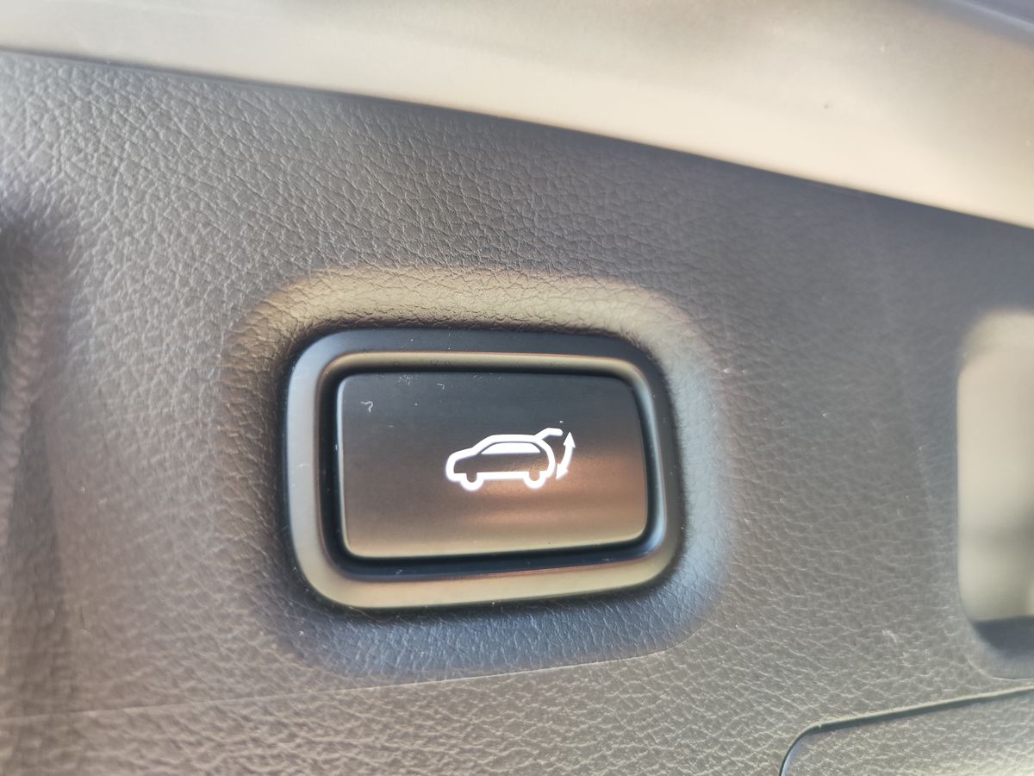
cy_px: 388
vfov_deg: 58.9
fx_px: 687
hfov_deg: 73.9
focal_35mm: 23
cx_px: 517
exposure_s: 1/400
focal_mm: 7.01
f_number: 1.69
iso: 882
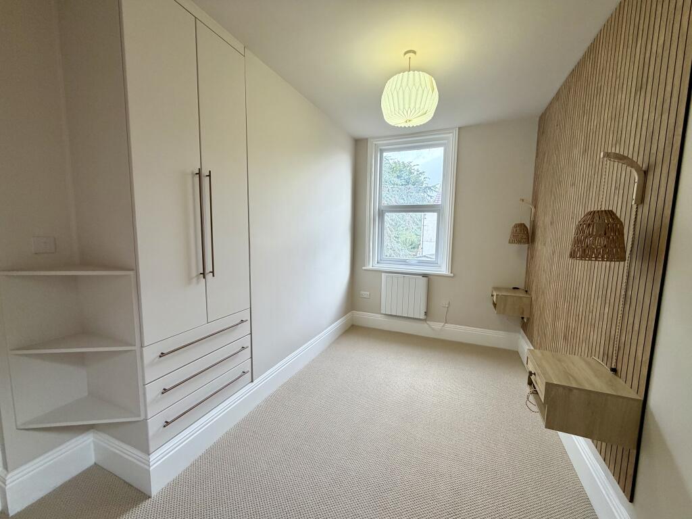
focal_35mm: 14
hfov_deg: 102.1
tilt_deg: -5.8
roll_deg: -0.9
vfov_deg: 85.7
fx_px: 280
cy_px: 260
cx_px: 346
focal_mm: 2.22
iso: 160
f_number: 2.2
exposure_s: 1/100
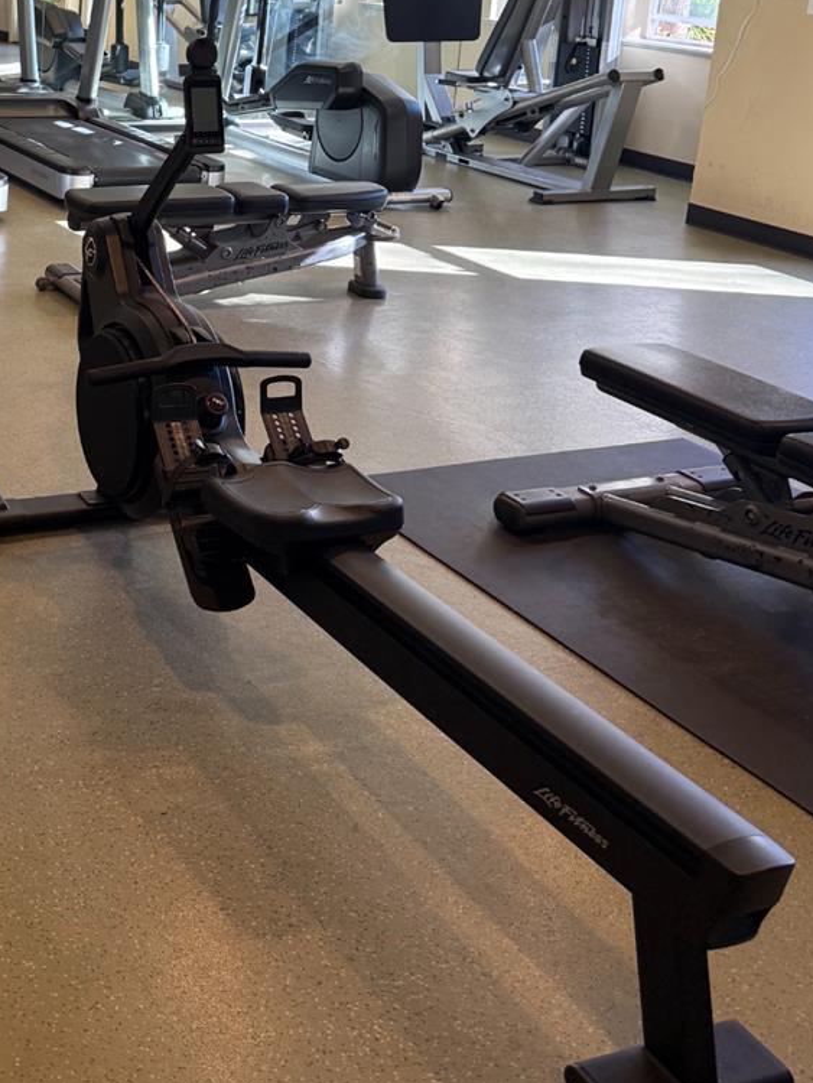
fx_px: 1502
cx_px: 61
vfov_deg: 37.9
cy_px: 186
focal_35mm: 48
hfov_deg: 28.9
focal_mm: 6.76
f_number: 1.78
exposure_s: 1/120
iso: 200
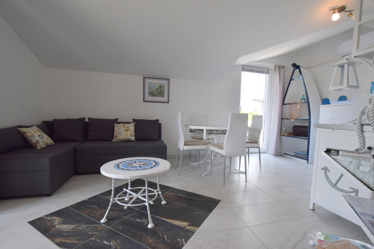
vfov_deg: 73.7
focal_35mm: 16
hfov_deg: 96.7
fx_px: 166
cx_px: 187
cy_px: 124
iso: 800
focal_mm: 10
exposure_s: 1/200
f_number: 8
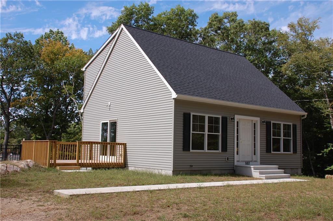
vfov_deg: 34.1
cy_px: 110
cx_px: 166
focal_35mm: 39
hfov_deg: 49.6
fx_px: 360
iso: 200
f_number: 9
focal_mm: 26
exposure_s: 1/250
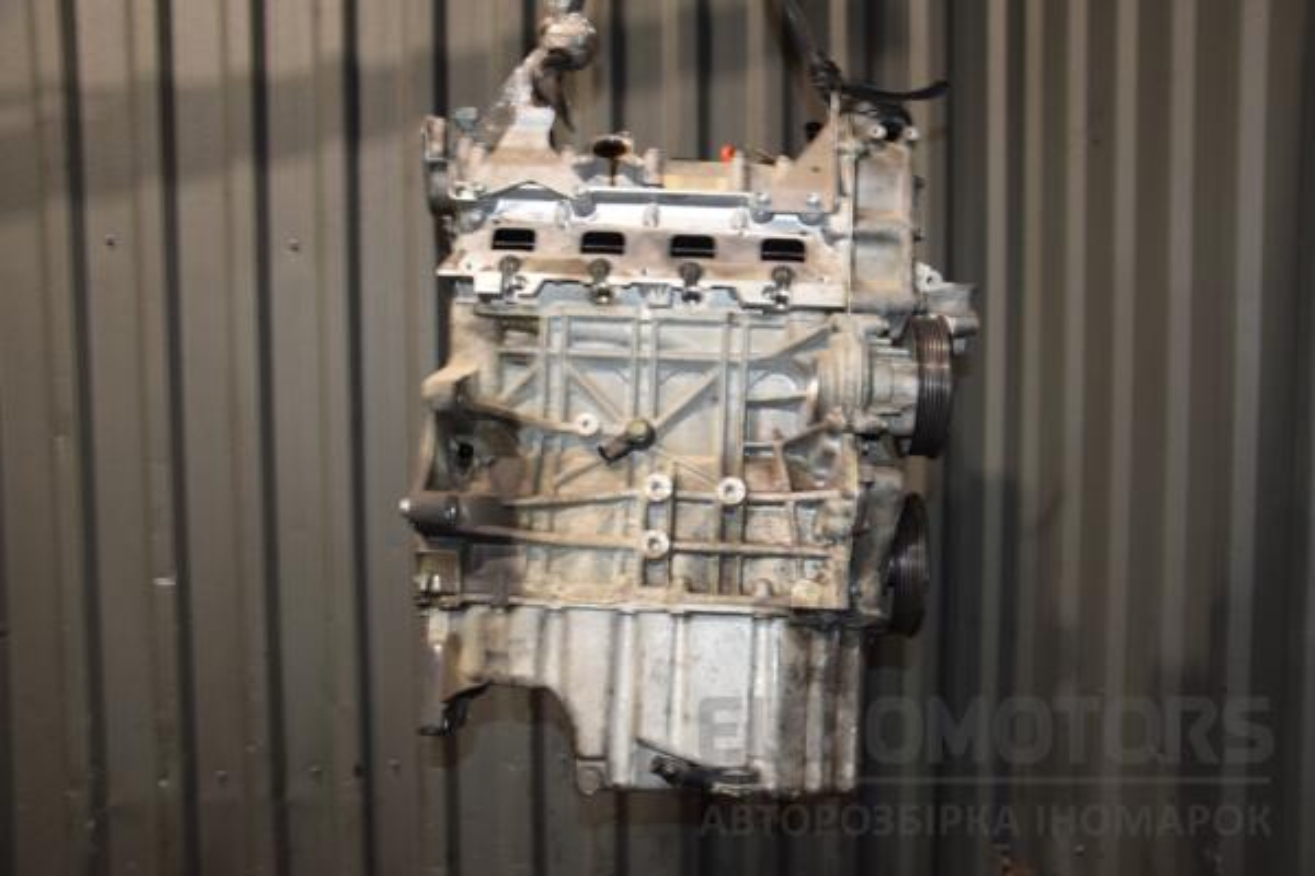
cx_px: 658
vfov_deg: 41.7
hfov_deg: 59.5
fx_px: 1151
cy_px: 438
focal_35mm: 32
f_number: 5
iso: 800
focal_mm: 21
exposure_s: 1/60
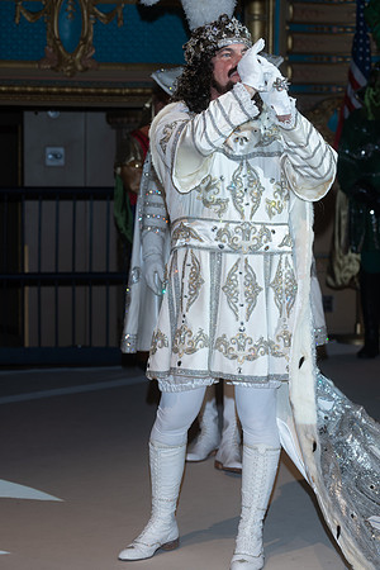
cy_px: 285
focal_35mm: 113
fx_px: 1789
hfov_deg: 12.1
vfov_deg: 18.1
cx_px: 190
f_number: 5.6
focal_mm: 113
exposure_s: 1/160
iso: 320
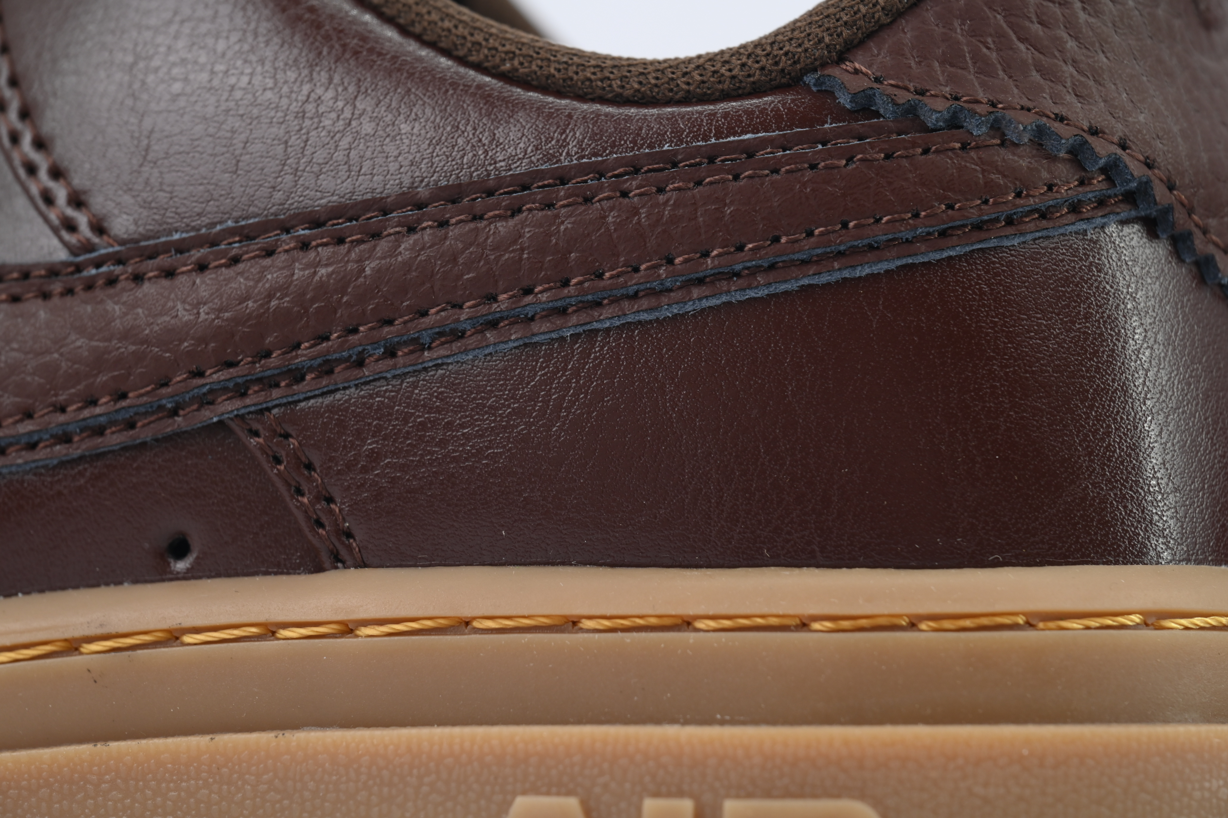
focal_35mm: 110
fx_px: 3752
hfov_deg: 18.6
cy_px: 409
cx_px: 614
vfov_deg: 12.5
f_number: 10
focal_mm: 110
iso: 400
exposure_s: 1/100
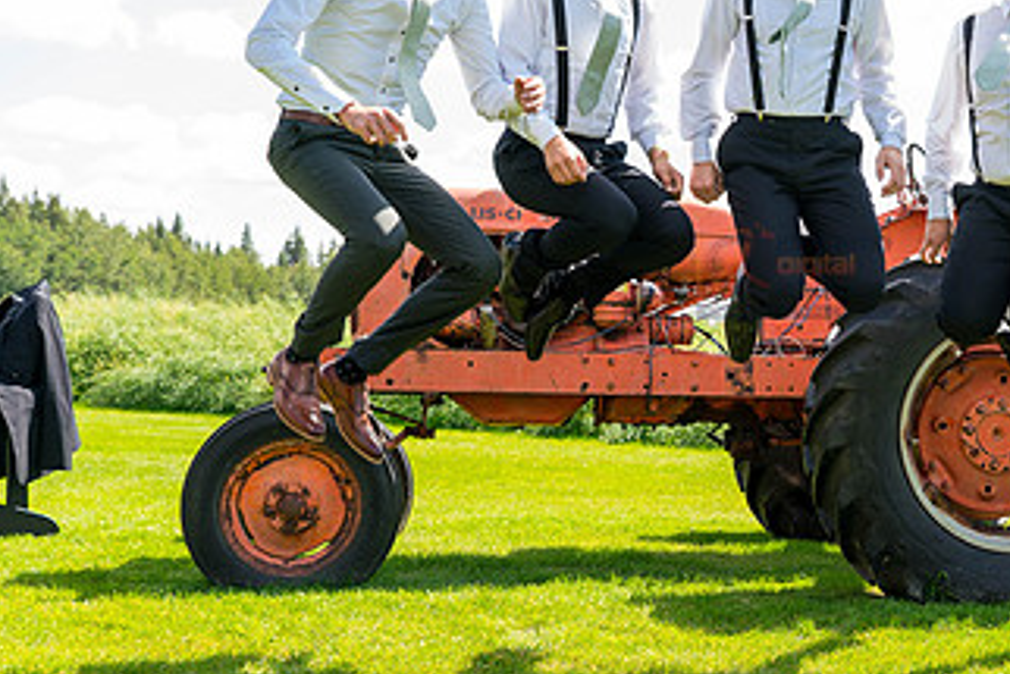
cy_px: 271
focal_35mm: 63
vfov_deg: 21.6
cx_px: 831
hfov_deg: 31.0
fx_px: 1768
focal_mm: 35
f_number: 5
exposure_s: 1/400
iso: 400
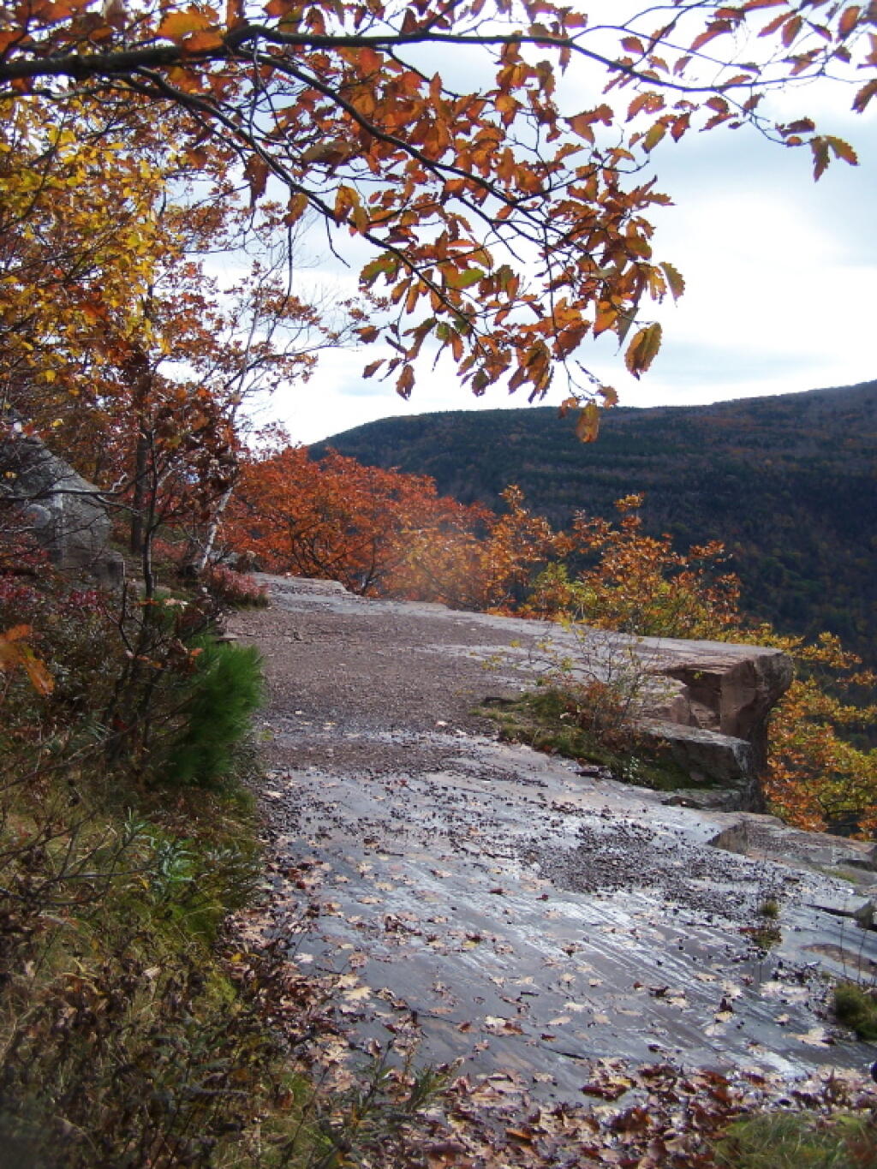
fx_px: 1283
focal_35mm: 38
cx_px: 438
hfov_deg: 37.7
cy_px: 584
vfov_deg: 49.0
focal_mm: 6.3
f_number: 2.8
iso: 80
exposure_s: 1/640
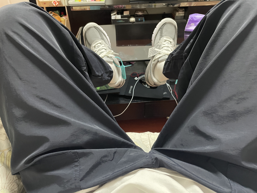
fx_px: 193
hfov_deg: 67.3
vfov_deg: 53.1
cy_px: 96
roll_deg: +1.7
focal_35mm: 26
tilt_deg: -33.5
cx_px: 128
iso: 500
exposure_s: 1/25
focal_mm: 4.2
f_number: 1.6
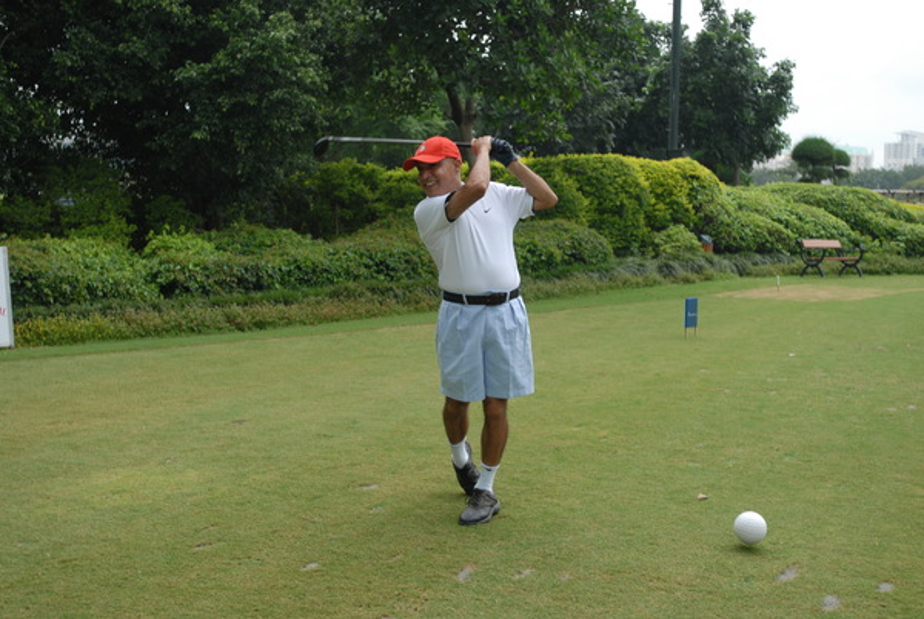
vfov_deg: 30.0
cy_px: 310
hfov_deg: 43.5
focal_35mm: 45
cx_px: 462
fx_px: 1157
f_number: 4
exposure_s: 1/50
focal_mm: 30
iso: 200
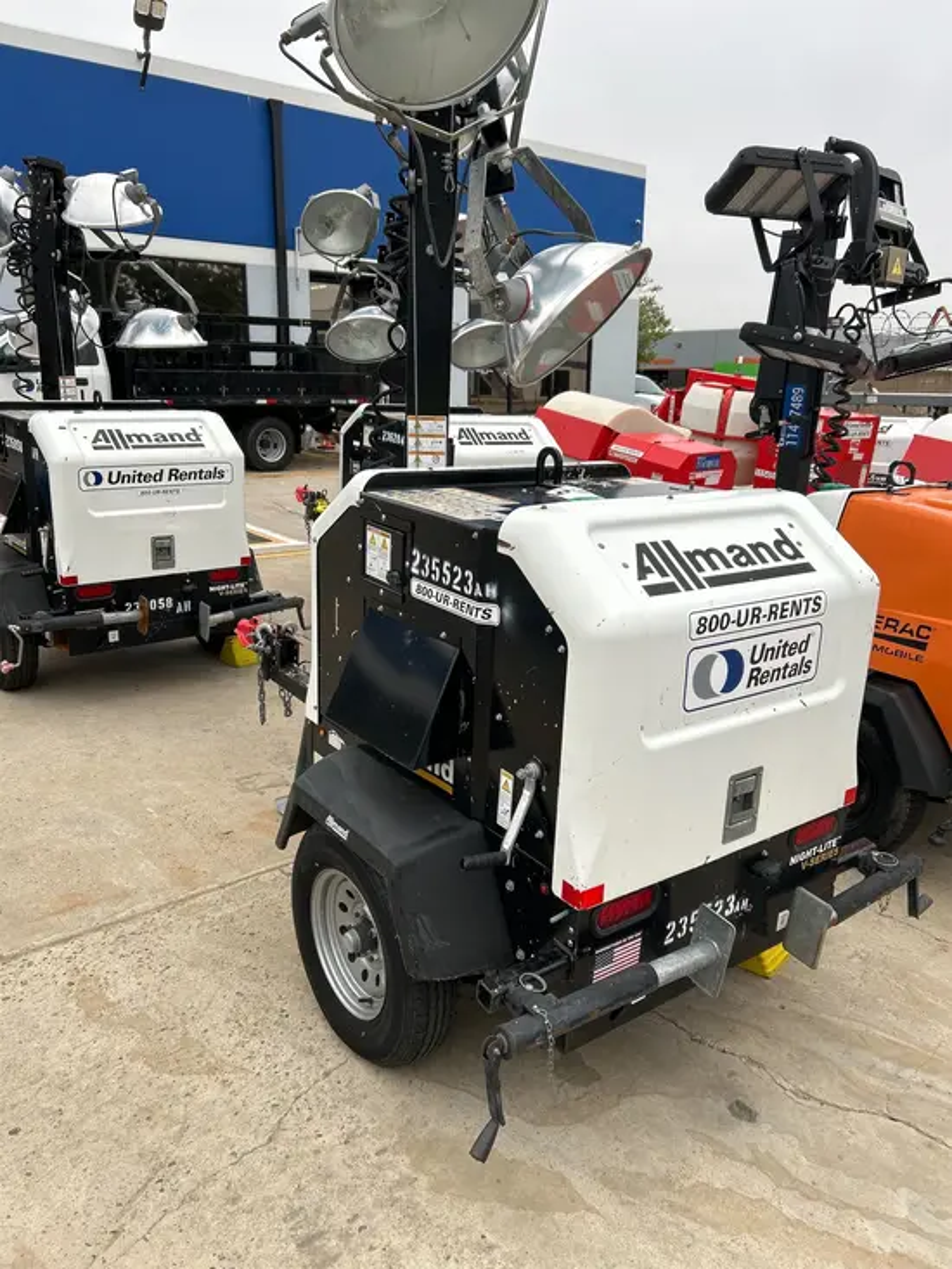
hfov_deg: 53.1
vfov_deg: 67.3
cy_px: 634
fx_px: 953
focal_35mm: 26
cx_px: 476
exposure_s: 1/121
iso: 32
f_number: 1.5
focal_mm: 5.7
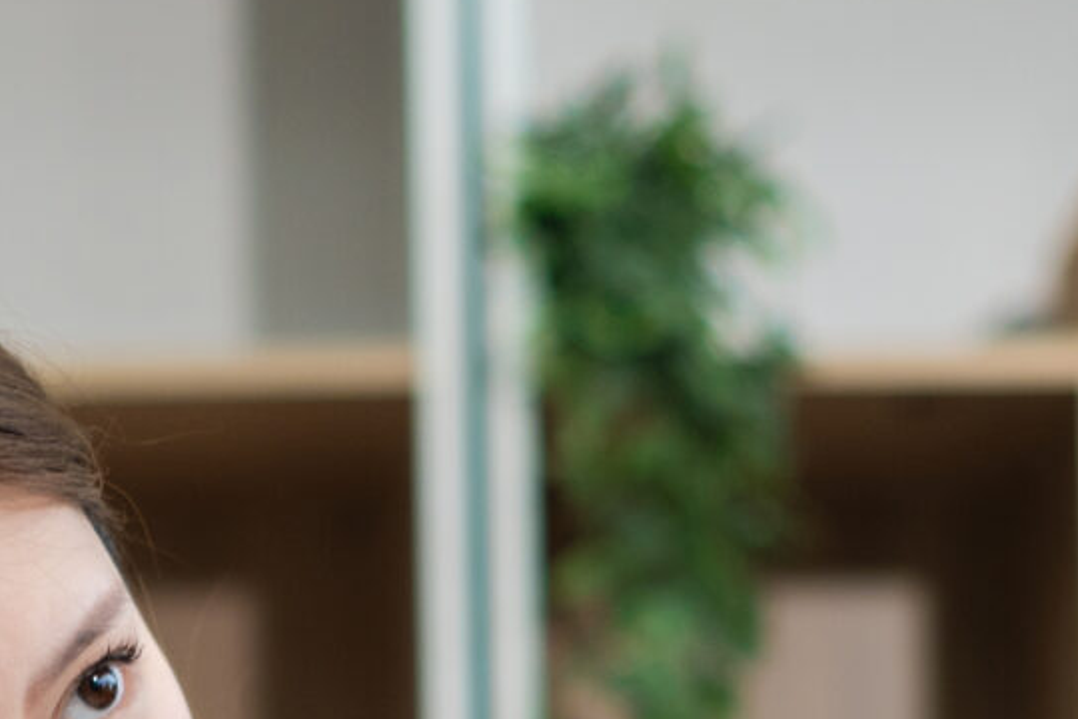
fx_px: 7096
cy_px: 1469
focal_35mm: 237
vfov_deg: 5.7
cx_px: 78
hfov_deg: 8.7
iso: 400
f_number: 2.2
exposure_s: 1/160
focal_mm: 50
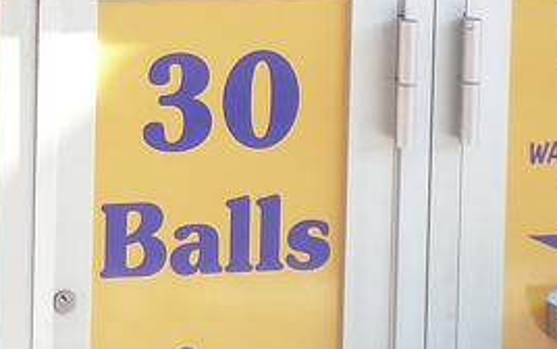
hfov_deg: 11.5
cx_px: -301
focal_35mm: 174
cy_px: -361
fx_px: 2644
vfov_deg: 7.3
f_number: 3.2
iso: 160
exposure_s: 1/100
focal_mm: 7.9
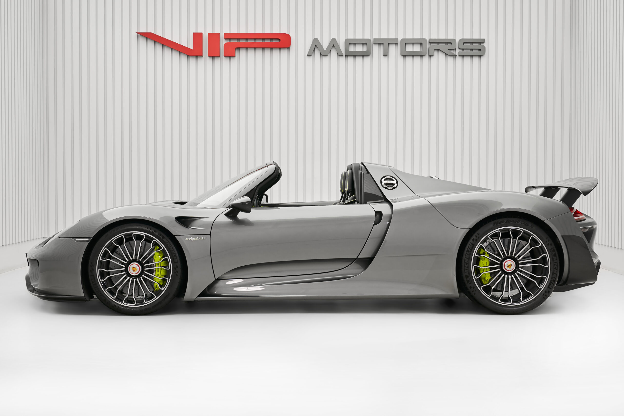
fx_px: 728
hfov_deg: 46.4
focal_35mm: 42
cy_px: 208
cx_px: 312
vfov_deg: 31.9
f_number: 9
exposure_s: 1/15
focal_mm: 42
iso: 400
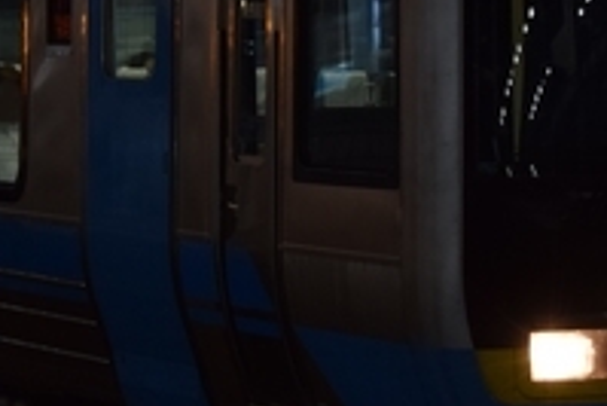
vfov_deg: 5.1
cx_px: 186
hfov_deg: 7.6
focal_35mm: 271
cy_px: 66
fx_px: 4573
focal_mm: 45
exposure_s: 1/50
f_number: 5
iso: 400
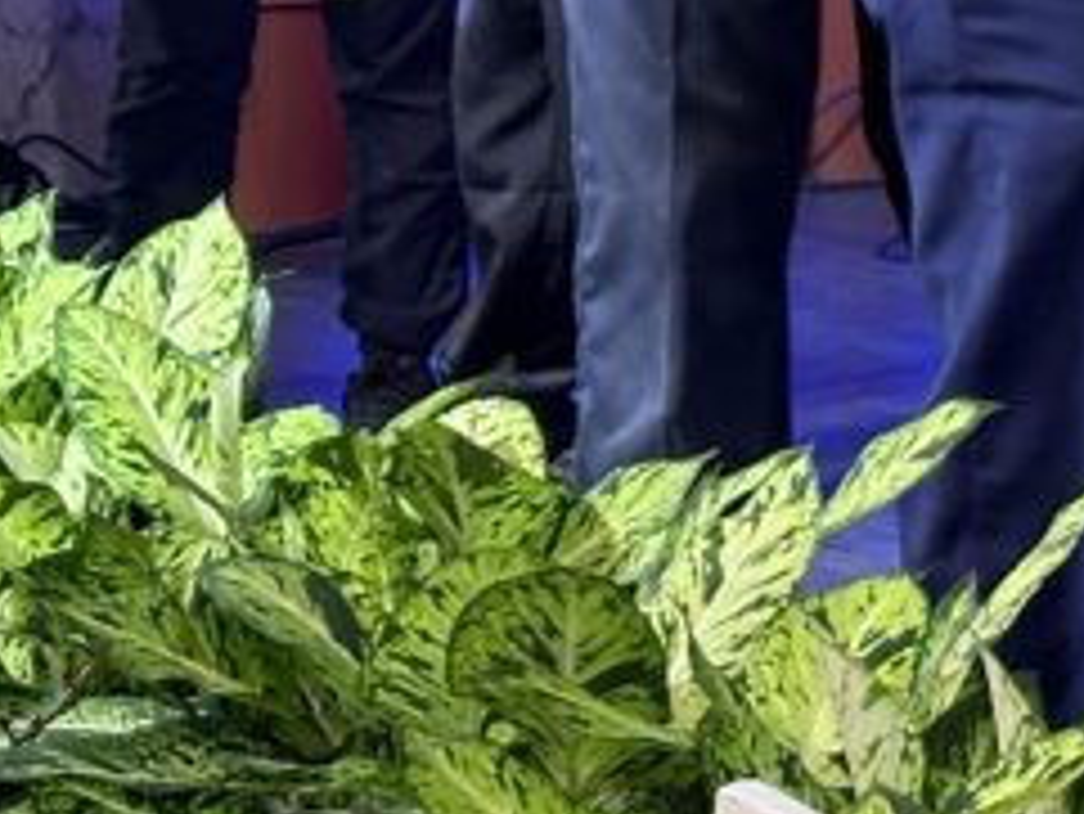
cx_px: 1930
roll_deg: +1.2
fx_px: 6391
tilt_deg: +2.6
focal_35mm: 204
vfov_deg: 7.0
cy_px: -872
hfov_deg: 9.3
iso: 64
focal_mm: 6.86
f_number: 1.78
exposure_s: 1/60
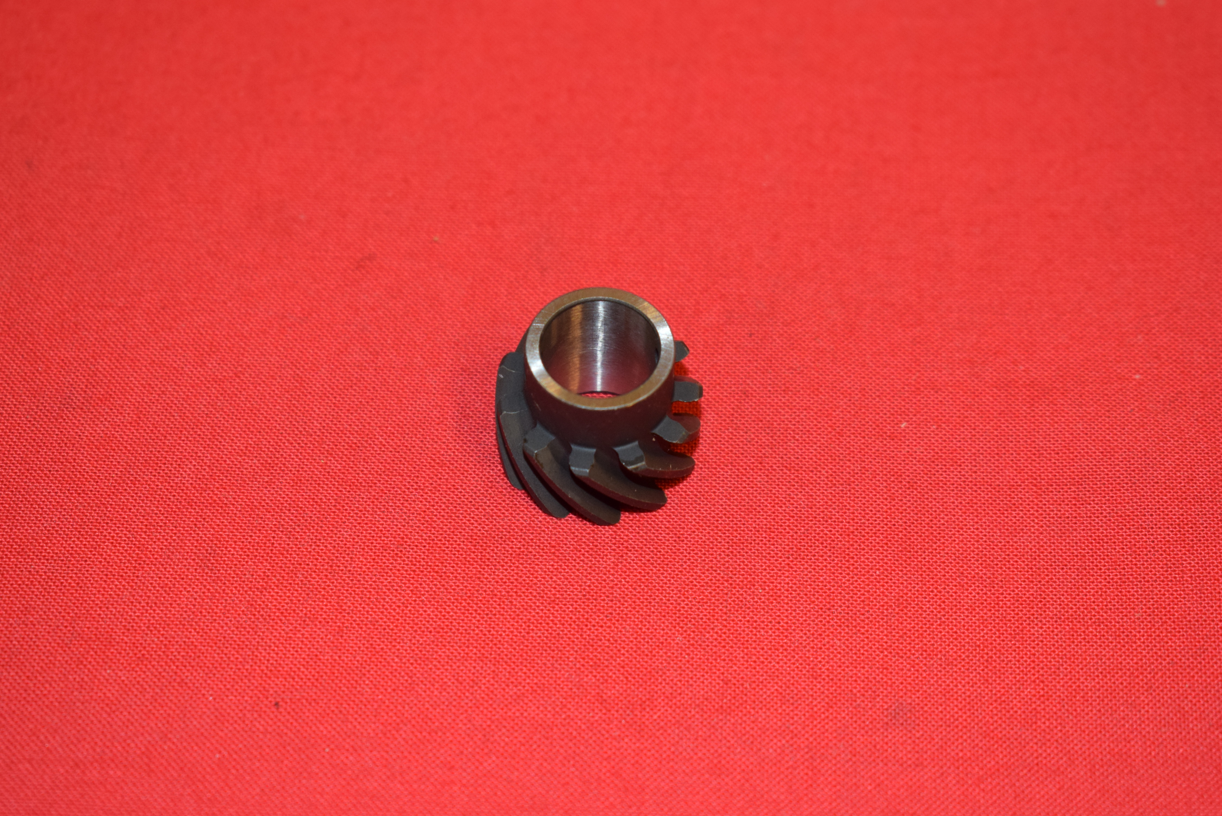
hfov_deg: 24.6
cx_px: 611
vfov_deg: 16.6
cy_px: 408
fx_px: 2801
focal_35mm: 82
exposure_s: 1/60
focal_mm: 55
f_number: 5.6
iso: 800
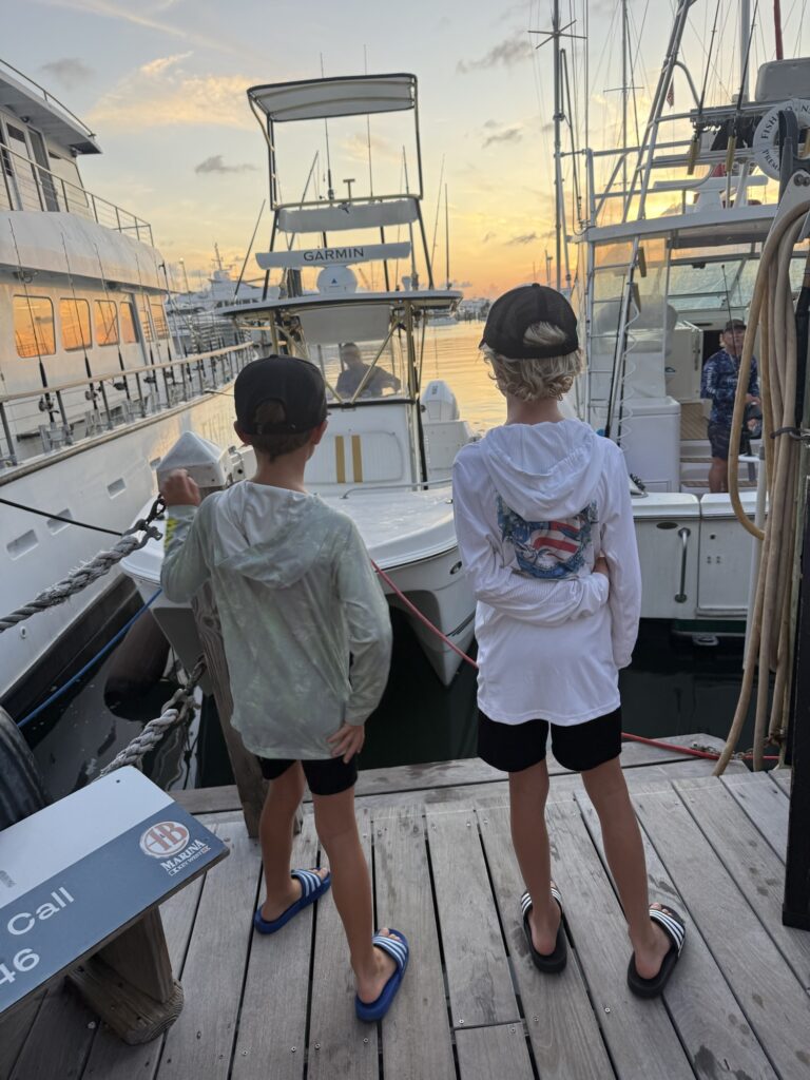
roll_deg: +4.3
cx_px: 405
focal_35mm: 24
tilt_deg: -14.6
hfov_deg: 56.8
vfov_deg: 71.6
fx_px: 749
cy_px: 540
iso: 80
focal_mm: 6.76
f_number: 1.78
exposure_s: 1/121
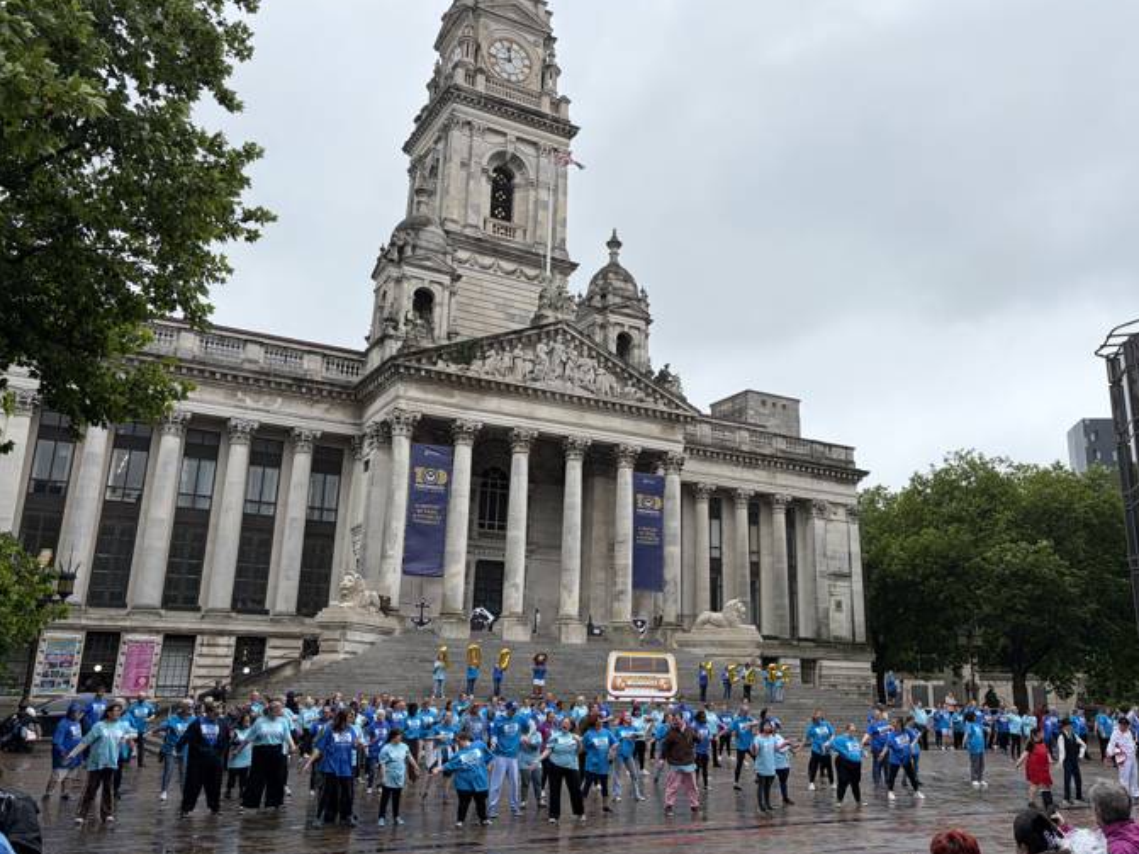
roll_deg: -0.6
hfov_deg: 58.1
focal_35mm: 31
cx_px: 650
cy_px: 411
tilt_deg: +16.8
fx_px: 1020
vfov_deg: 45.4
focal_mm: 5.96
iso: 50
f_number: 1.6
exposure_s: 1/1175
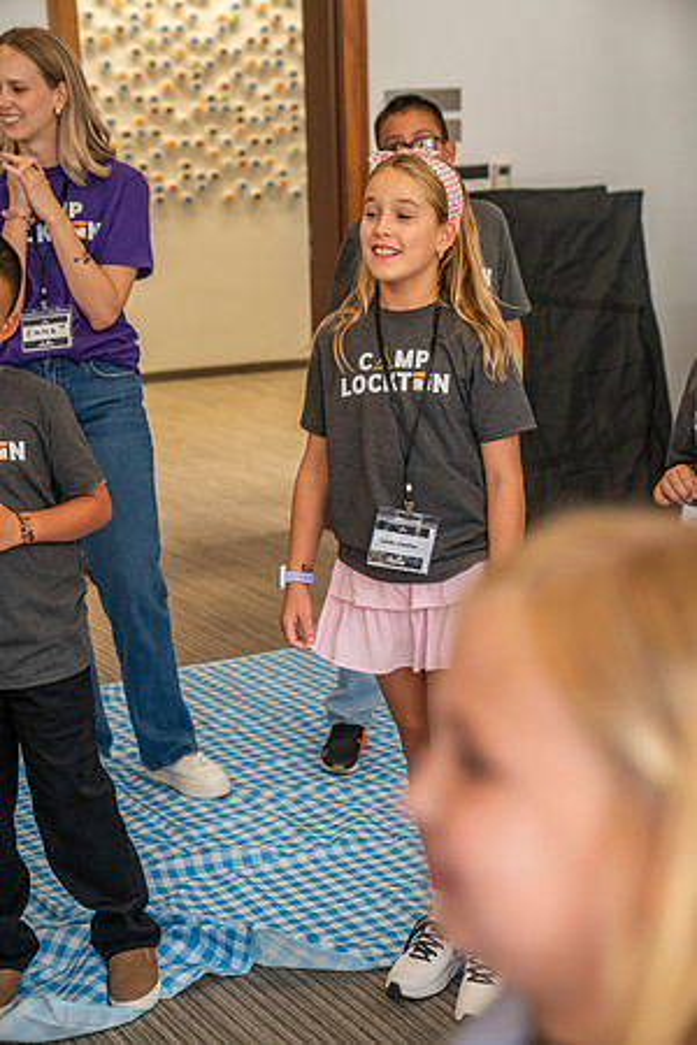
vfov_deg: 28.8
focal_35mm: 70
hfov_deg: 19.5
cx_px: 348
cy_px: 522
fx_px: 2033
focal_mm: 70
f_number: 4
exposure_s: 1/160
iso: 2500
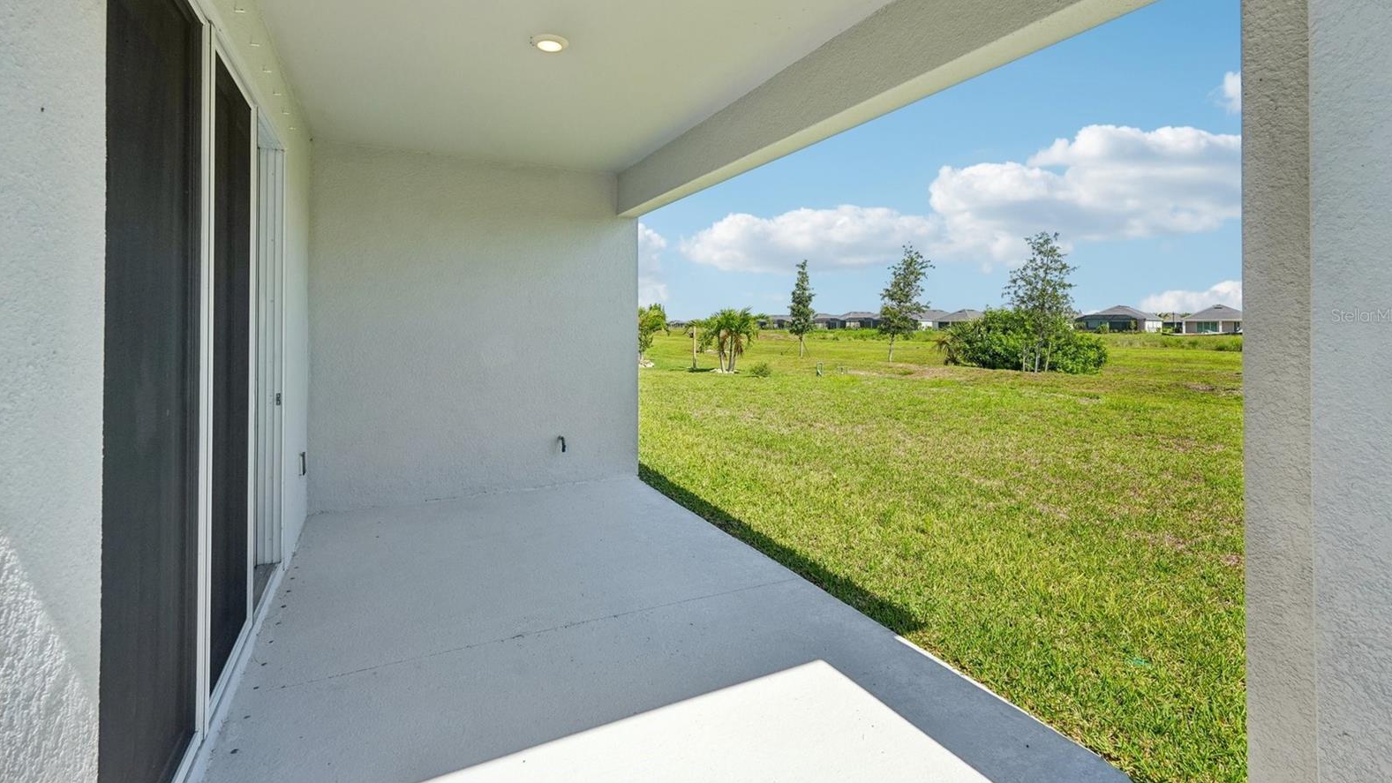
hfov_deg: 95.9
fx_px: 627
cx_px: 704
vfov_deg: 63.4
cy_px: 315
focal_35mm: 17
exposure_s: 1/1000
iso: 400
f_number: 8
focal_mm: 16
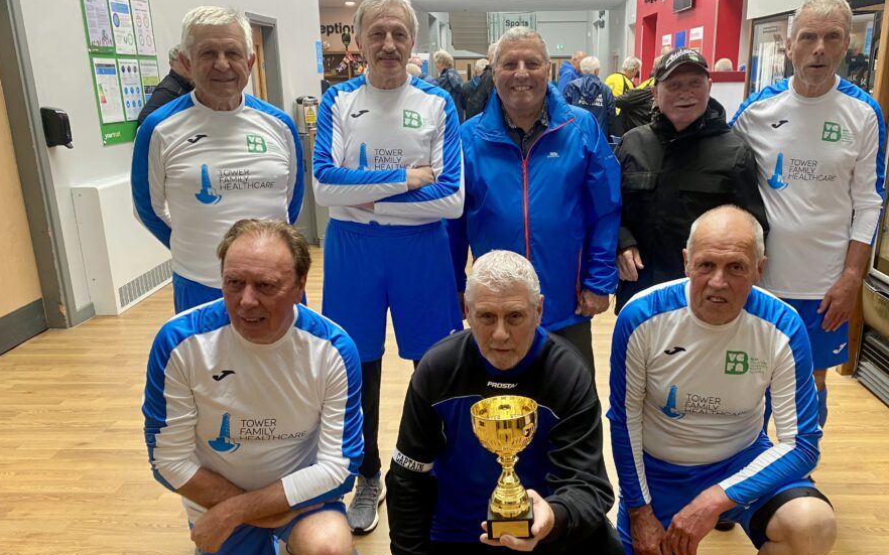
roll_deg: -0.1
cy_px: 334
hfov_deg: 59.5
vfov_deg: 39.2
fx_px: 775
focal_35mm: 32
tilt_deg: -18.3
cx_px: 502
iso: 125
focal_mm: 4.25
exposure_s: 1/90
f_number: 1.8
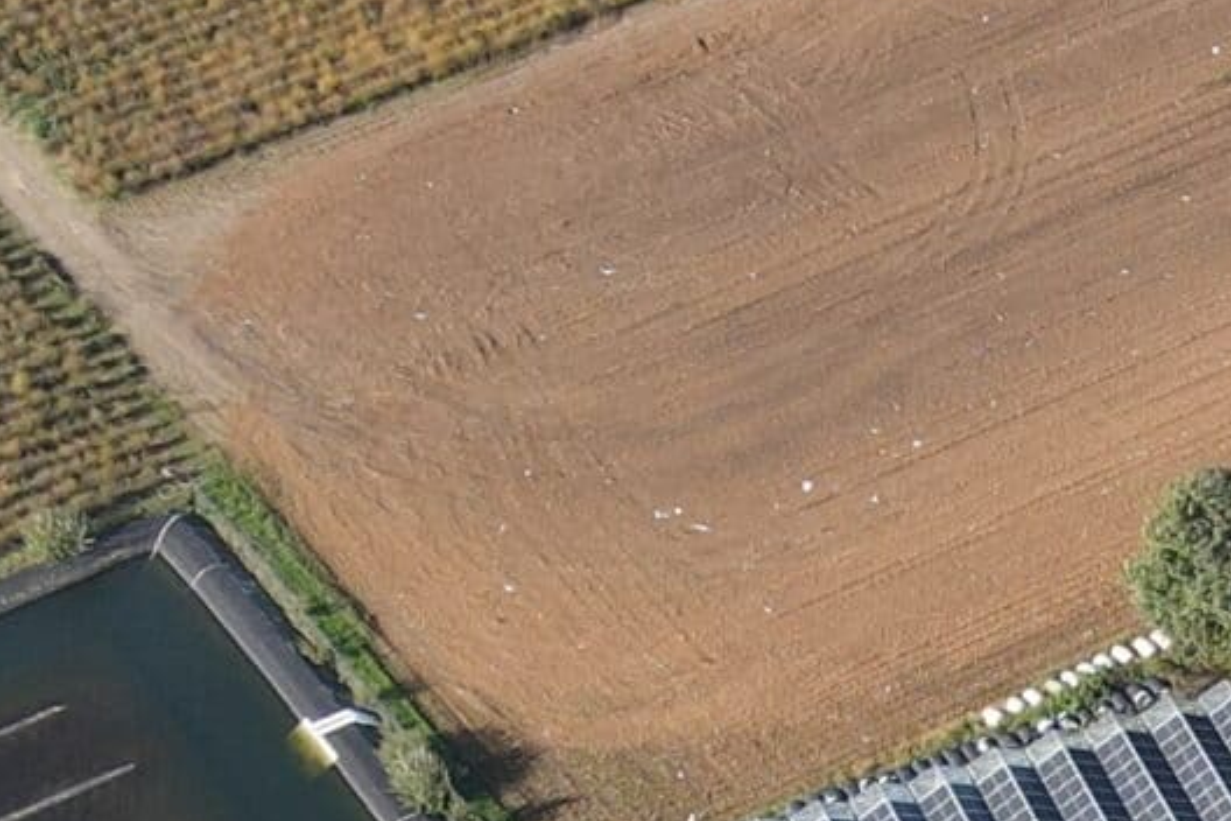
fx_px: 4137
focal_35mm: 121
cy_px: 1467
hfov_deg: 16.2
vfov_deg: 10.6
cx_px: 1473
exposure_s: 1/250
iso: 100
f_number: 2.8
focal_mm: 4.5
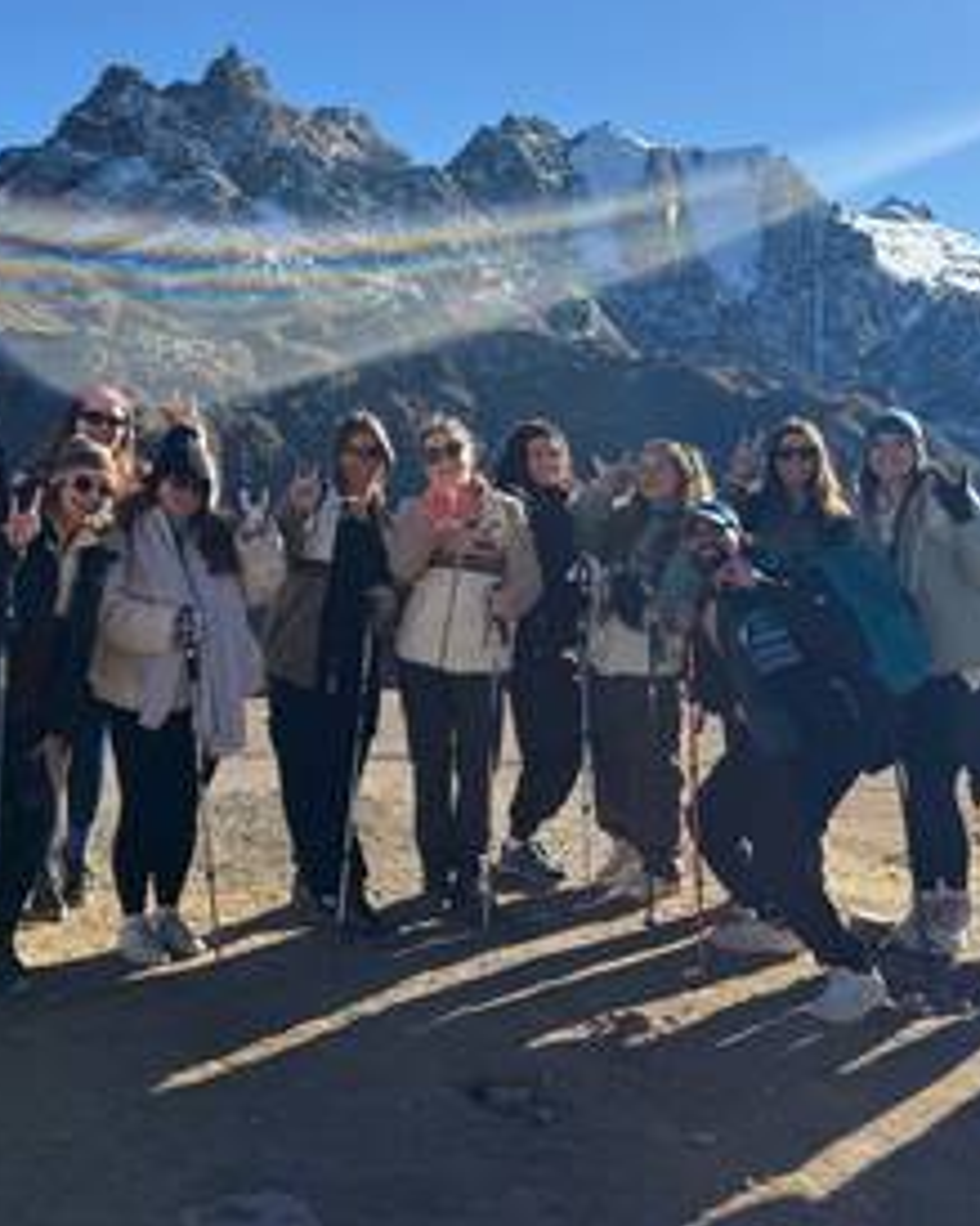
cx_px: 358
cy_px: 461
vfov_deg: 44.4
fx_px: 1487
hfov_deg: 36.2
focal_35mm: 41
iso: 100
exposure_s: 1/2445
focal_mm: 6.76
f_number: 1.78
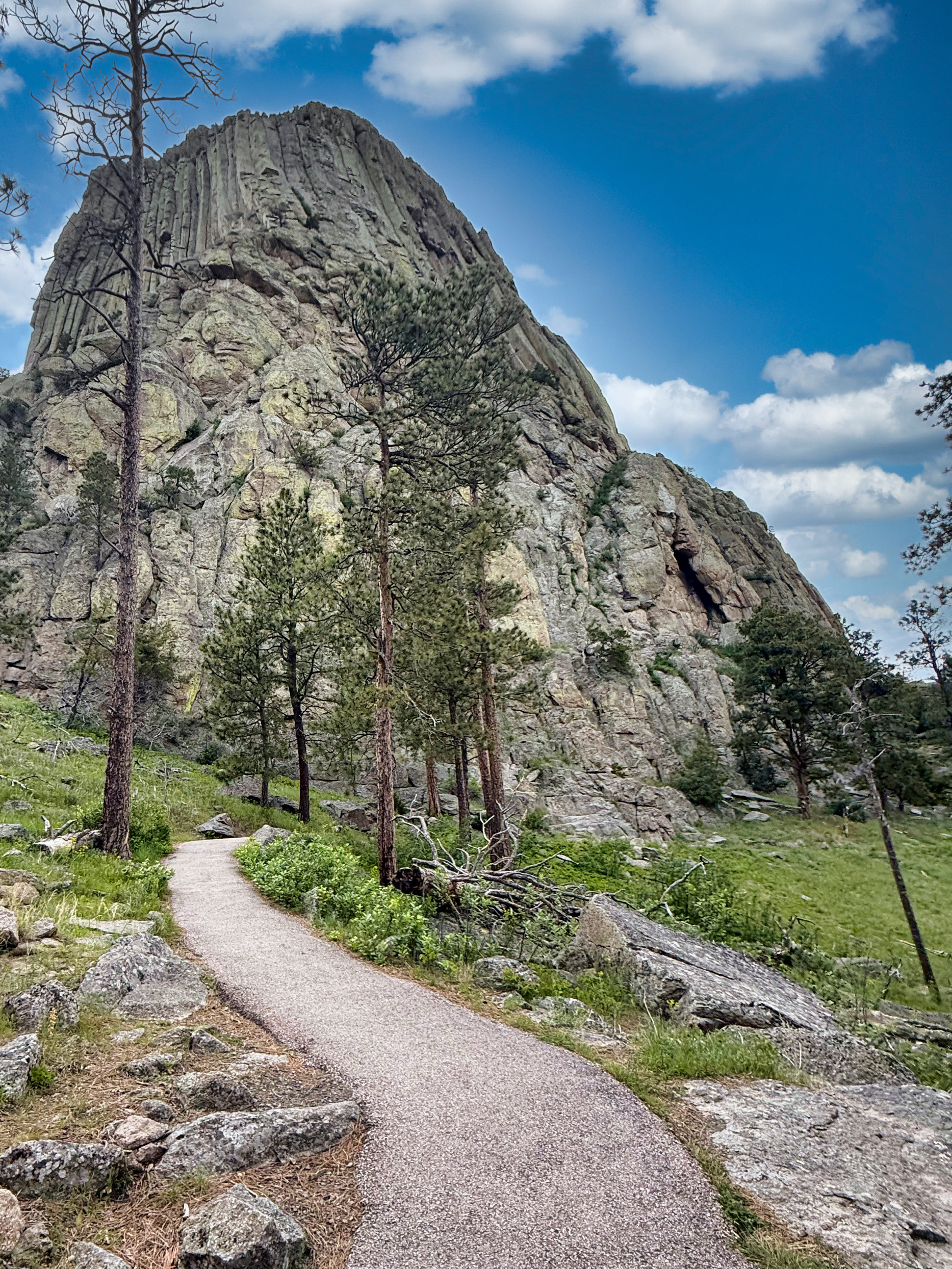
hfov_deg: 70.3
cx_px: 348
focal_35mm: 18
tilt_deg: +8.3
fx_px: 660
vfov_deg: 87.3
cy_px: 717
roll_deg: +1.8
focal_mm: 2.22
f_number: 2.2
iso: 64
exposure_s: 1/514
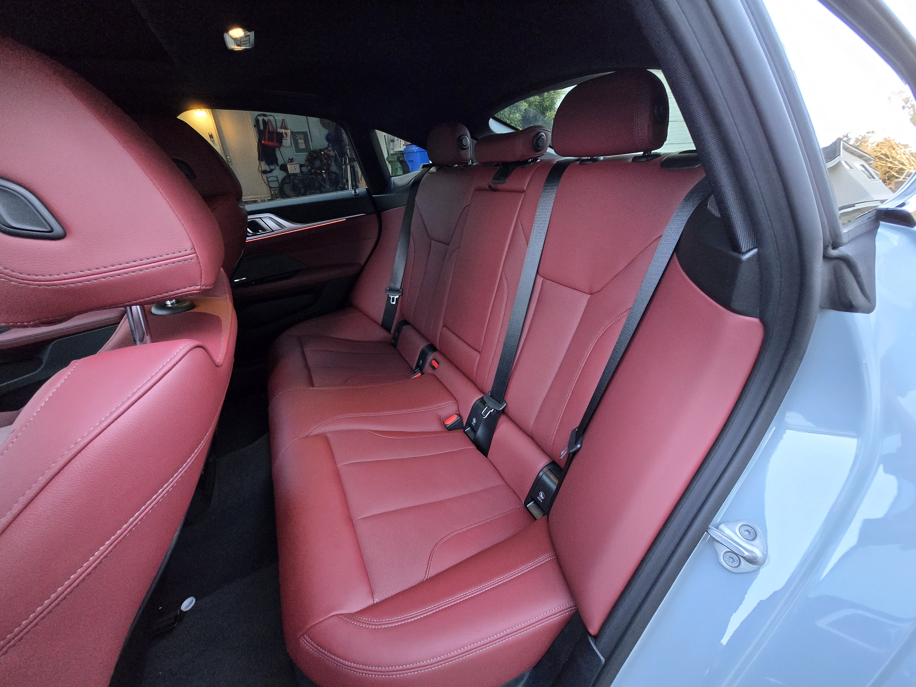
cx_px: 458
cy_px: 344
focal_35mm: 13
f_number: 2.2
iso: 640
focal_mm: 1.7
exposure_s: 1/60
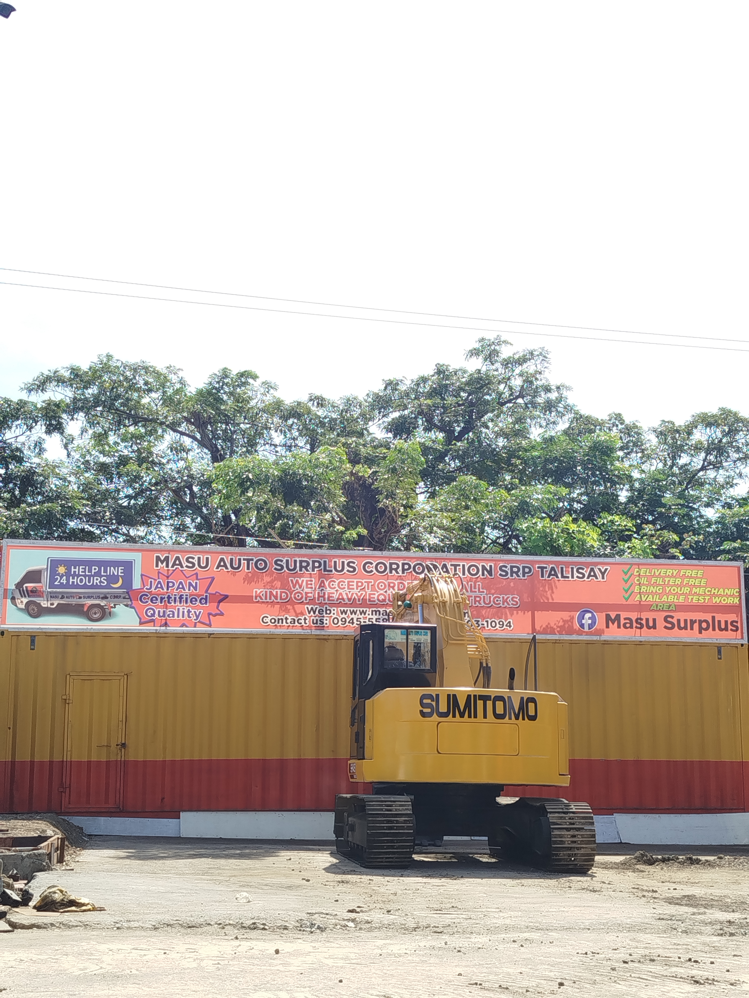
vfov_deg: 38.2
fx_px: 1442
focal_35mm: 50
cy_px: 499
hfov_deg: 29.1
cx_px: 374
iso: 50
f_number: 1.7
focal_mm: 5.31
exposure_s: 1/583
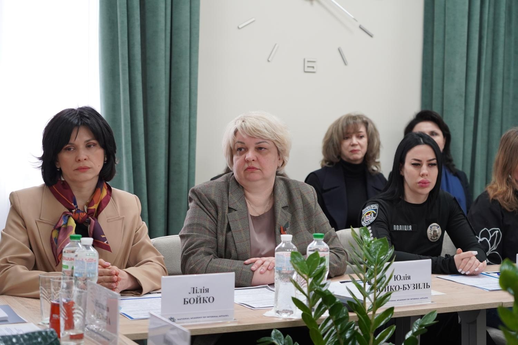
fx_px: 978
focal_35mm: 68
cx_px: 259
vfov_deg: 20.0
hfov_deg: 29.7
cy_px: 172
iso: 1600
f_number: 4
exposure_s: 1/160
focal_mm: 68
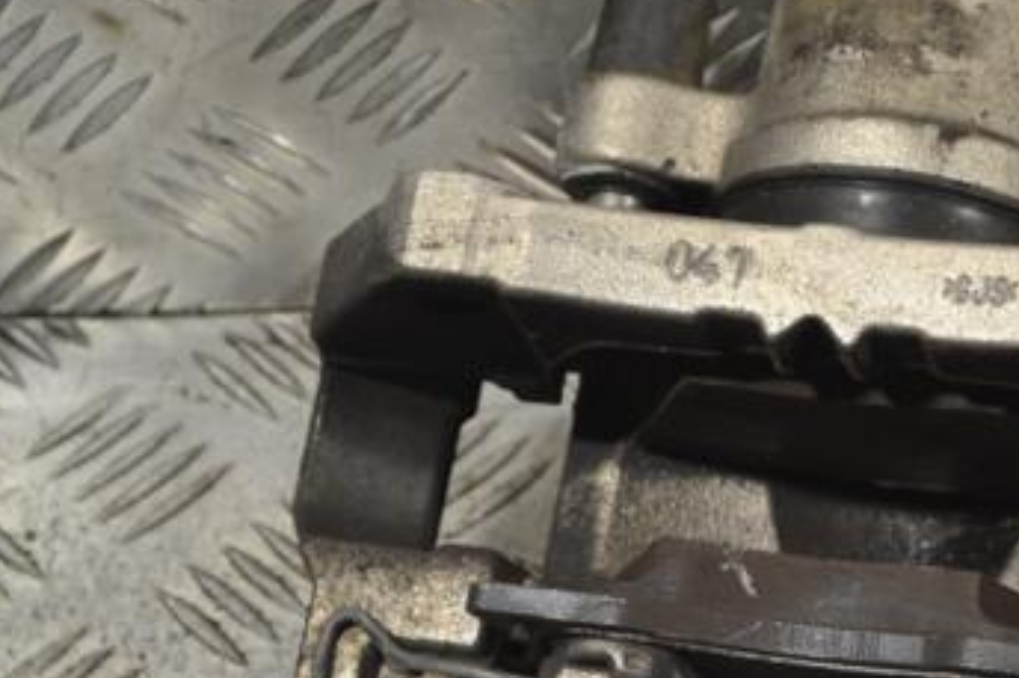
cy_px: 361
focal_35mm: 144
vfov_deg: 9.5
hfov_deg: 14.2
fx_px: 4070
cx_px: 853
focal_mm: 55
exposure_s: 1/60
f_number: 5.6
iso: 400
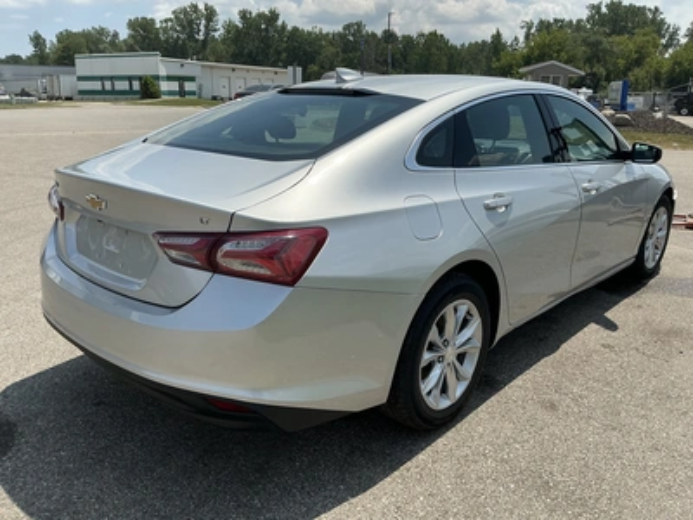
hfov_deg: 63.4
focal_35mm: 28
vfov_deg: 49.7
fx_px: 561
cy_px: 260
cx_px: 346
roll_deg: -1.3
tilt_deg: -14.8
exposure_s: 1/2320
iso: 25
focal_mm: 3
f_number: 1.8
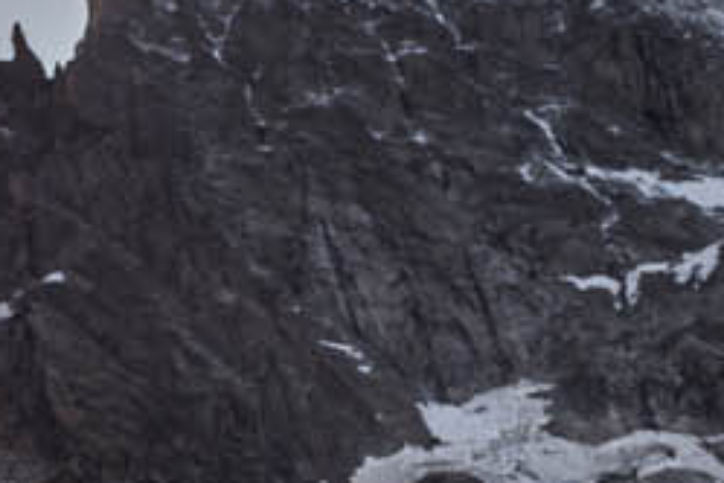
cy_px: 1504
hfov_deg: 8.1
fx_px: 4884
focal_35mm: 243
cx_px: -643
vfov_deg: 5.3
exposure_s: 1/500
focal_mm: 31.5
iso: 320
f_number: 5
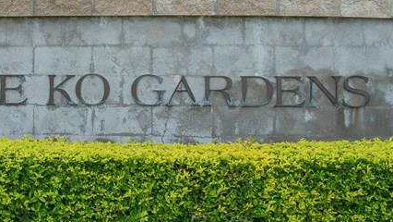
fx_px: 834
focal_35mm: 80
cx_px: 161
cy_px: 115
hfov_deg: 26.5
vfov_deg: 15.1
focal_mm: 32
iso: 320
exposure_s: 1/5000
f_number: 4
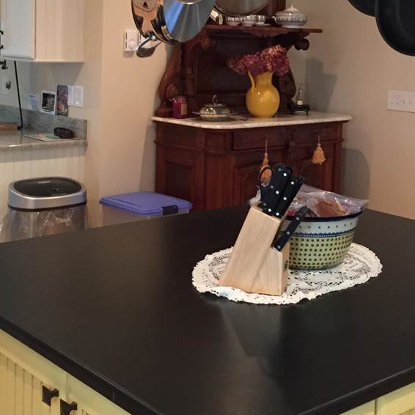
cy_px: 113
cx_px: 223
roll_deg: -1.7
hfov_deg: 29.5
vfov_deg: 29.2
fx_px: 787
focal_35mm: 58
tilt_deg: -4.2
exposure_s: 1/20
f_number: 2.2
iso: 250
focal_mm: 4.15
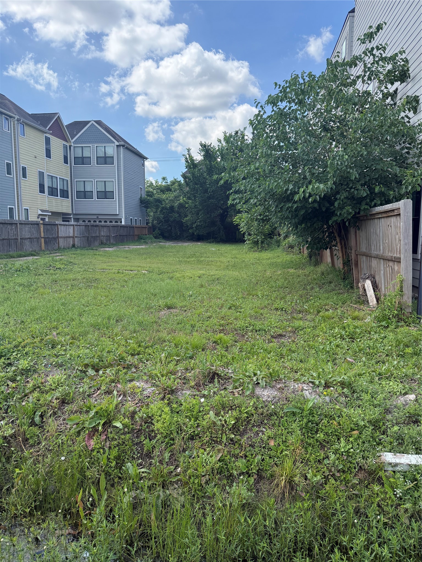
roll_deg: -1.2
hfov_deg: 56.8
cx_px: 211
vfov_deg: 71.6
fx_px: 390
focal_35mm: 24
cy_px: 281
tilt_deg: -7.2
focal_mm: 6.76
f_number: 1.78
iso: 100
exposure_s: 1/2907
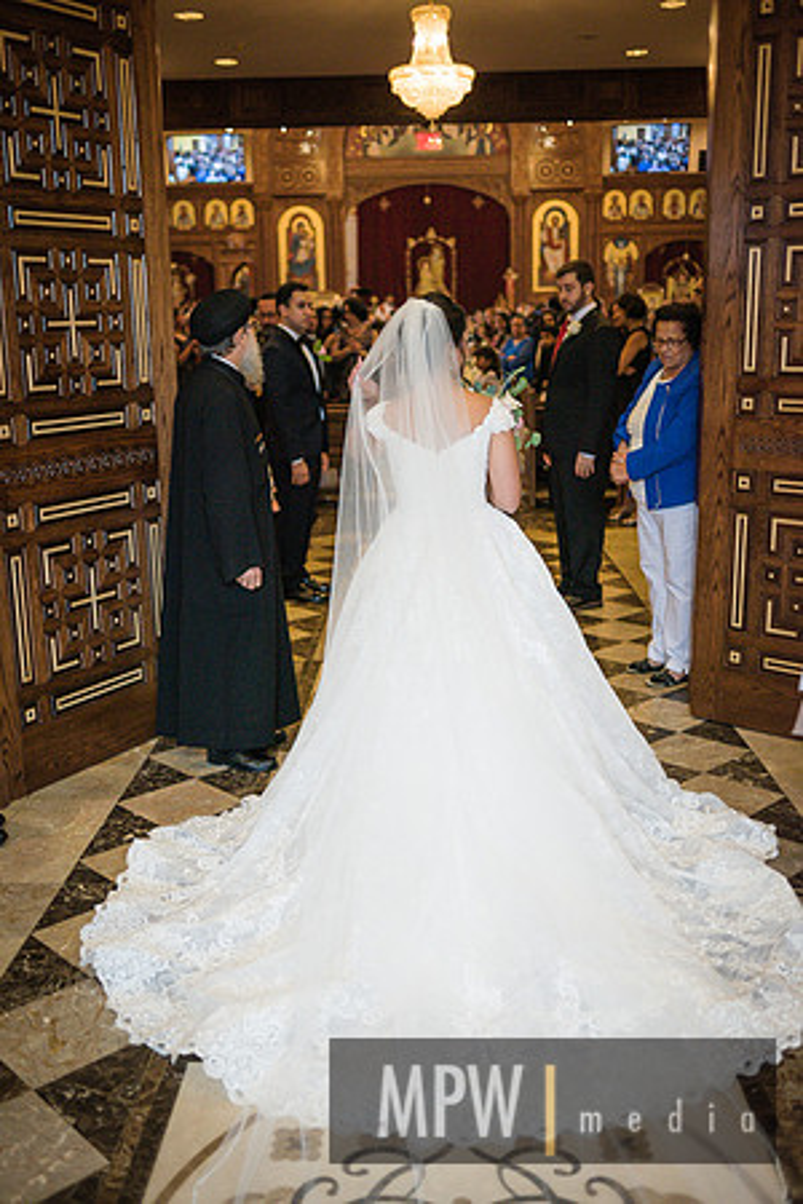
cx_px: 402
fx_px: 1171
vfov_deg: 54.4
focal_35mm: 35
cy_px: 602
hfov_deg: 37.9
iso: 1250
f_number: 2.2
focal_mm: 35
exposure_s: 1/1250
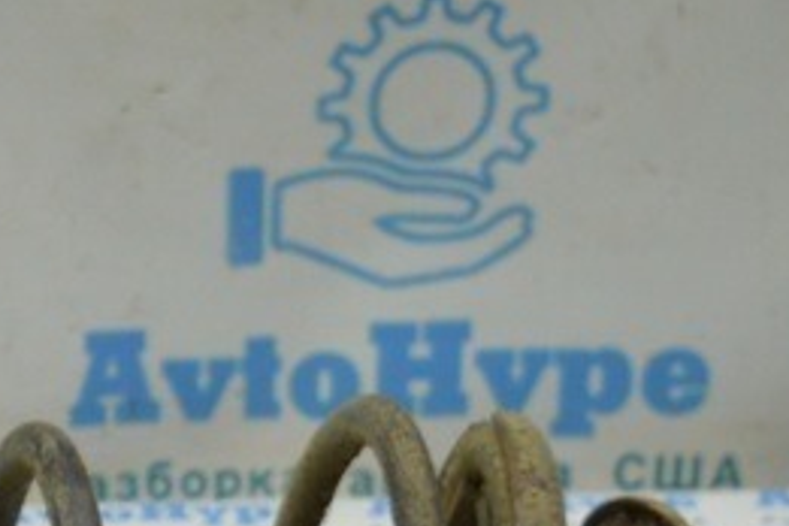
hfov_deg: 13.2
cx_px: -387
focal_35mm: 147
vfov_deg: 9.2
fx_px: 3221
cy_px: 706
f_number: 4
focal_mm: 25
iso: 400
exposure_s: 1/100
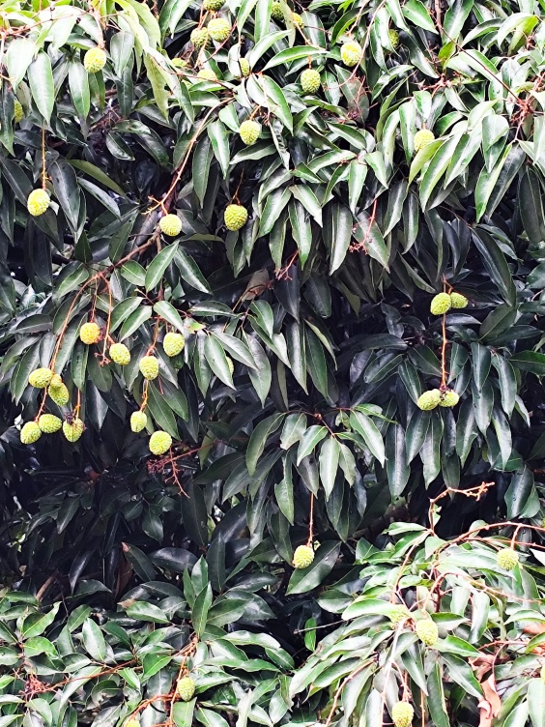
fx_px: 2771
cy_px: 415
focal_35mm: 132
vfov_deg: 14.9
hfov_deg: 11.2
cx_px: 320
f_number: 1.65
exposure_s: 1/33.3
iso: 160
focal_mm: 6.19
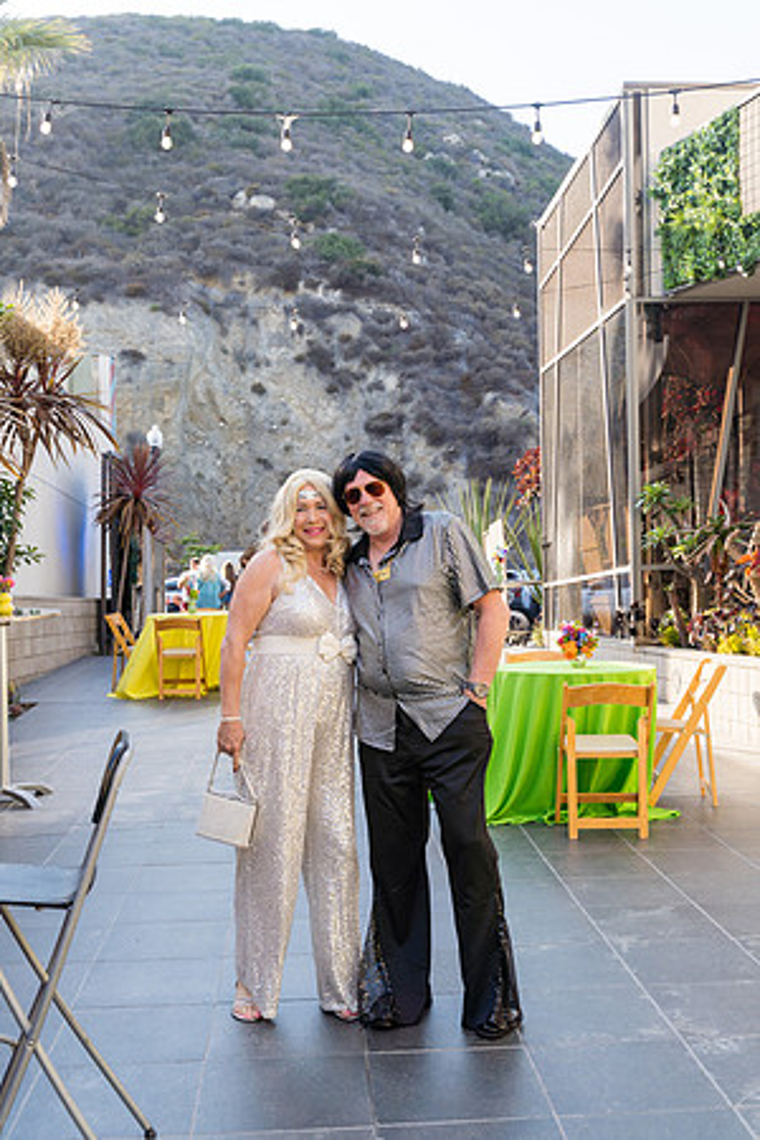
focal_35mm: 40
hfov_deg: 33.4
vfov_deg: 48.5
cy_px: 570
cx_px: 380
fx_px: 1267
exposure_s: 1/400
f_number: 4
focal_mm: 40
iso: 125
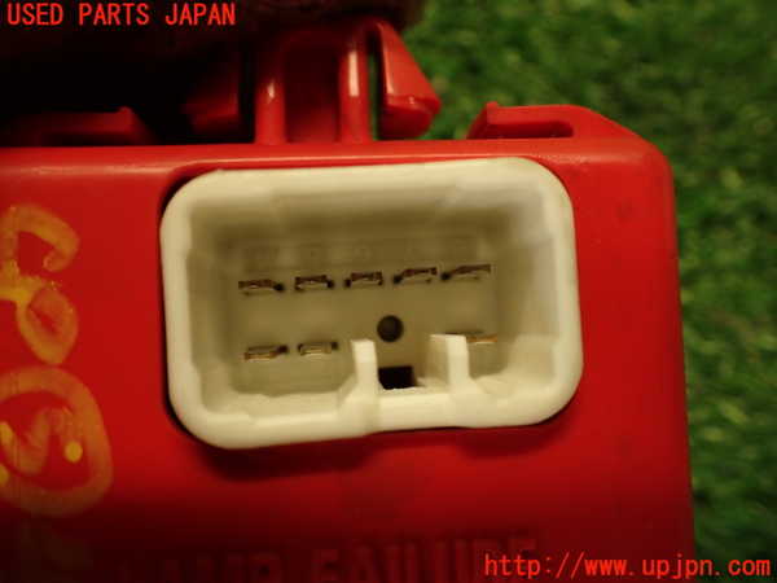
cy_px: 292
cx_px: 388
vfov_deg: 44.2
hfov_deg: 56.8
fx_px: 718
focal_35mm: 32
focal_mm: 5.79
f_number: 2.4
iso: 200
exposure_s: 1/30
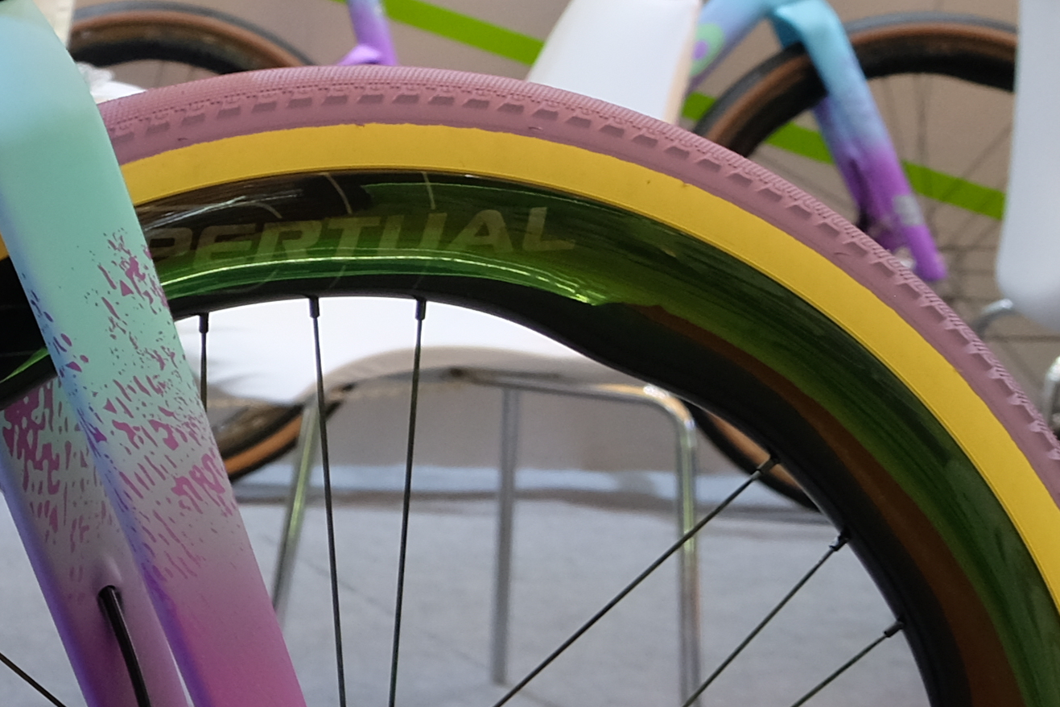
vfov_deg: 11.1
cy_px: 538
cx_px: -1099
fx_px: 3621
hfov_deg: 13.9
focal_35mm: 123
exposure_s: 1/60
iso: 500
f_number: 4
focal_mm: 18
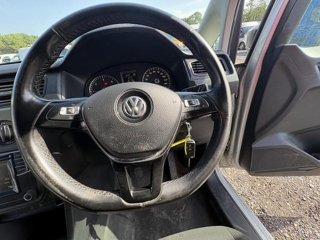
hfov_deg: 102.1
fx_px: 129
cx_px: 160
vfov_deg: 85.7
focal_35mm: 14
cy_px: 120
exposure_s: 1/177
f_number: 2.2
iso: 64
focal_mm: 2.22
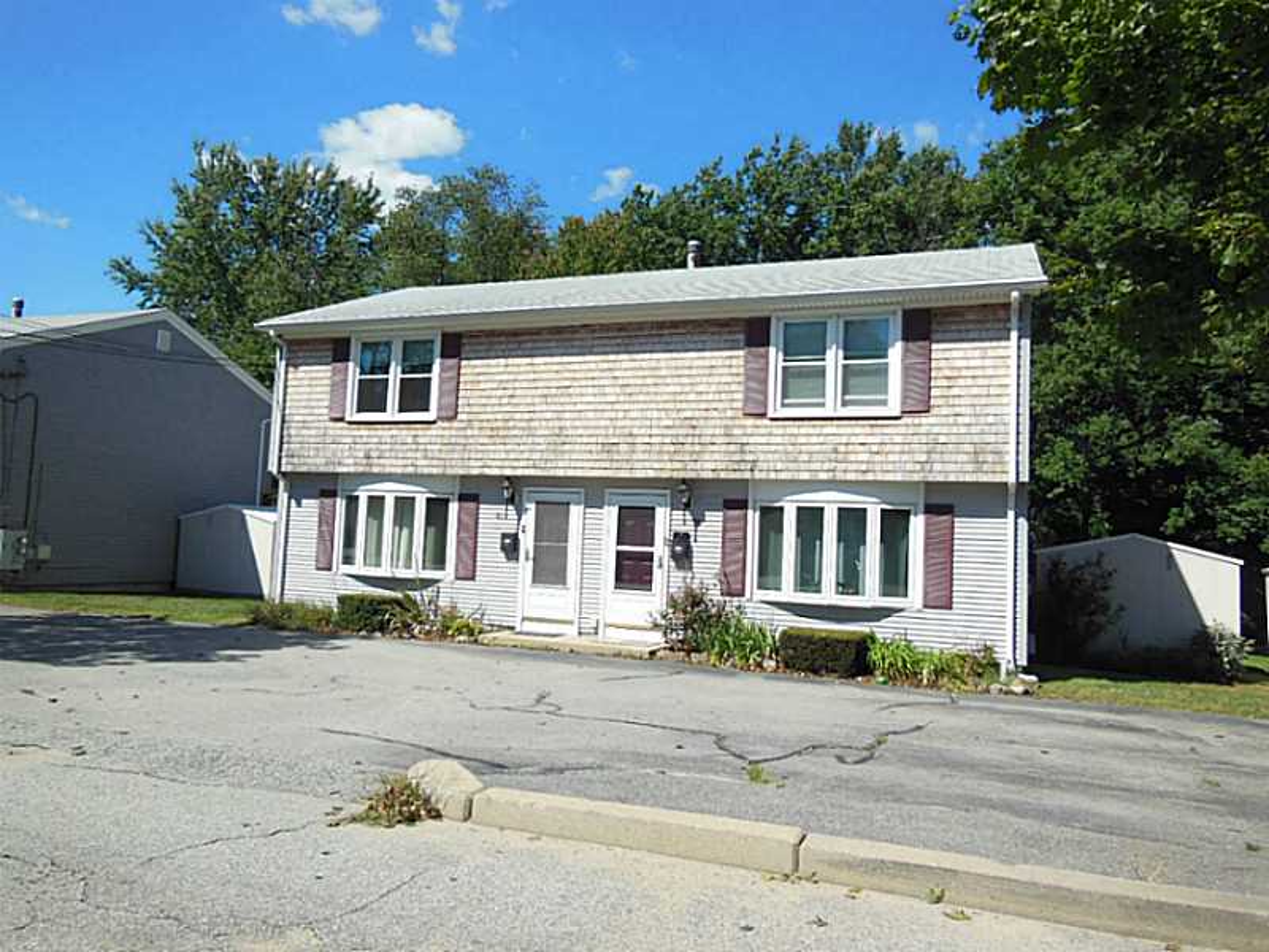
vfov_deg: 54.9
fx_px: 916
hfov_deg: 69.4
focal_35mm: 25
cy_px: 476
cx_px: 634
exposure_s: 1/1000
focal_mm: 4.5
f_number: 3.5
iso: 125
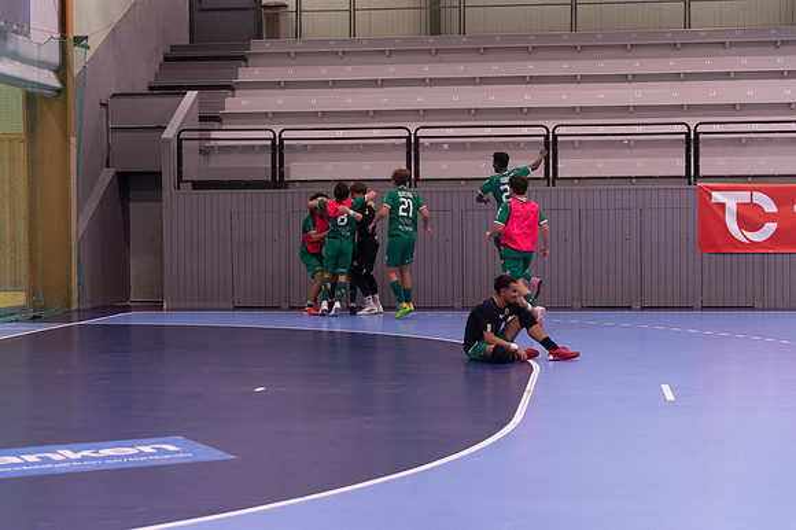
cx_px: 398
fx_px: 1547
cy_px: 265
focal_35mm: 70
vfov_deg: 19.4
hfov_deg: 28.9
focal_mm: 70
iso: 5000
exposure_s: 1/400
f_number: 3.5
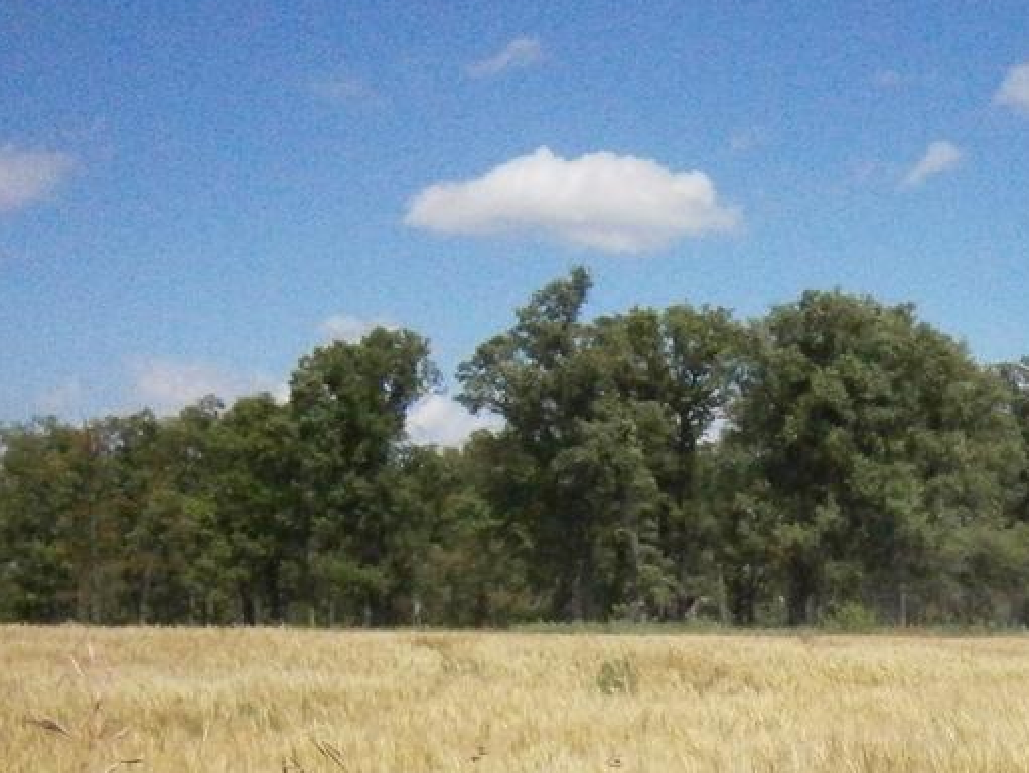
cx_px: 878
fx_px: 1815
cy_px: 745
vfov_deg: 23.2
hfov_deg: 30.6
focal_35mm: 61
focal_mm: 4.7
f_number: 8
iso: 800
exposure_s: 1/2000
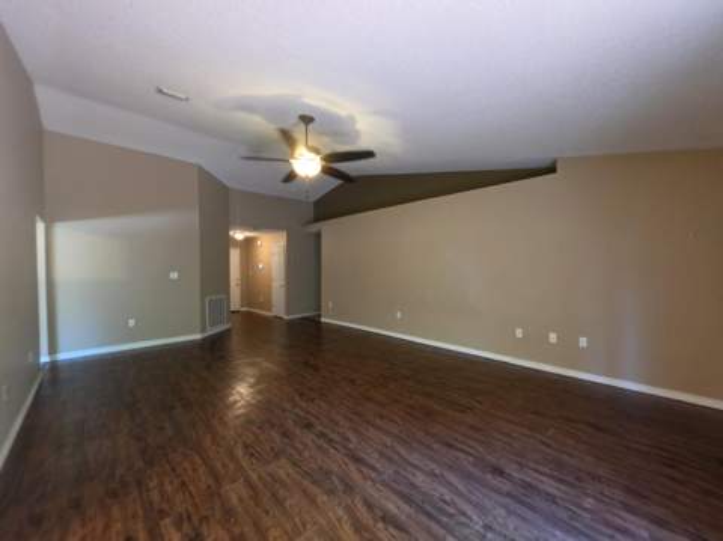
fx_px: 271
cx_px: 362
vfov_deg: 89.8
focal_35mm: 13
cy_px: 270
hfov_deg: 106.2
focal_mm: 2.2
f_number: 1.9
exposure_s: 1/60
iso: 400
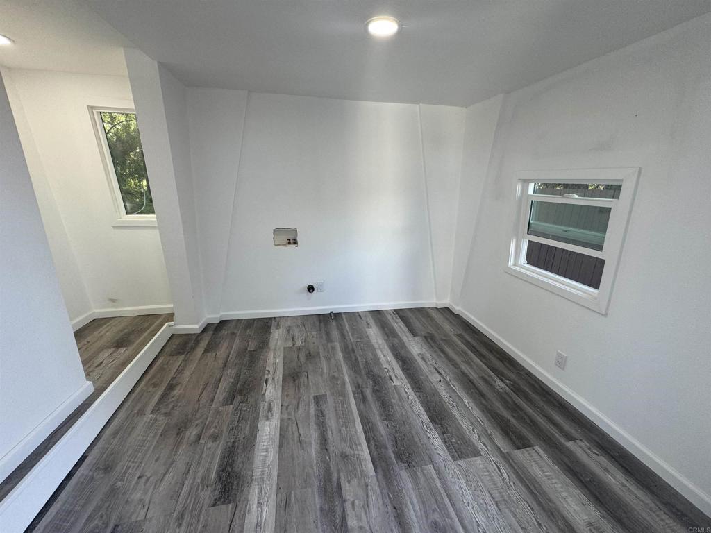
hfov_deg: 102.1
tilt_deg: -17.7
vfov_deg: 85.7
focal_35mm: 14
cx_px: 356
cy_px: 266
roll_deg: -0.5
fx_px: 288
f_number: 2.2
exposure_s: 1/120
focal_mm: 2.22
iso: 100
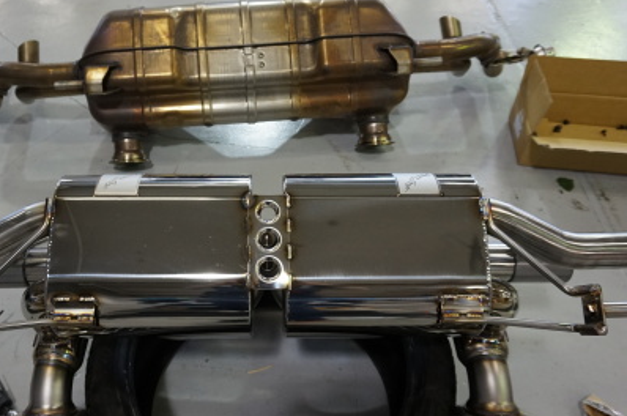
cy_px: 210
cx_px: 263
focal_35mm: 32
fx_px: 556
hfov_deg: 58.5
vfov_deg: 41.0
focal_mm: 16
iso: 1000
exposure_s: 1/160
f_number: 4
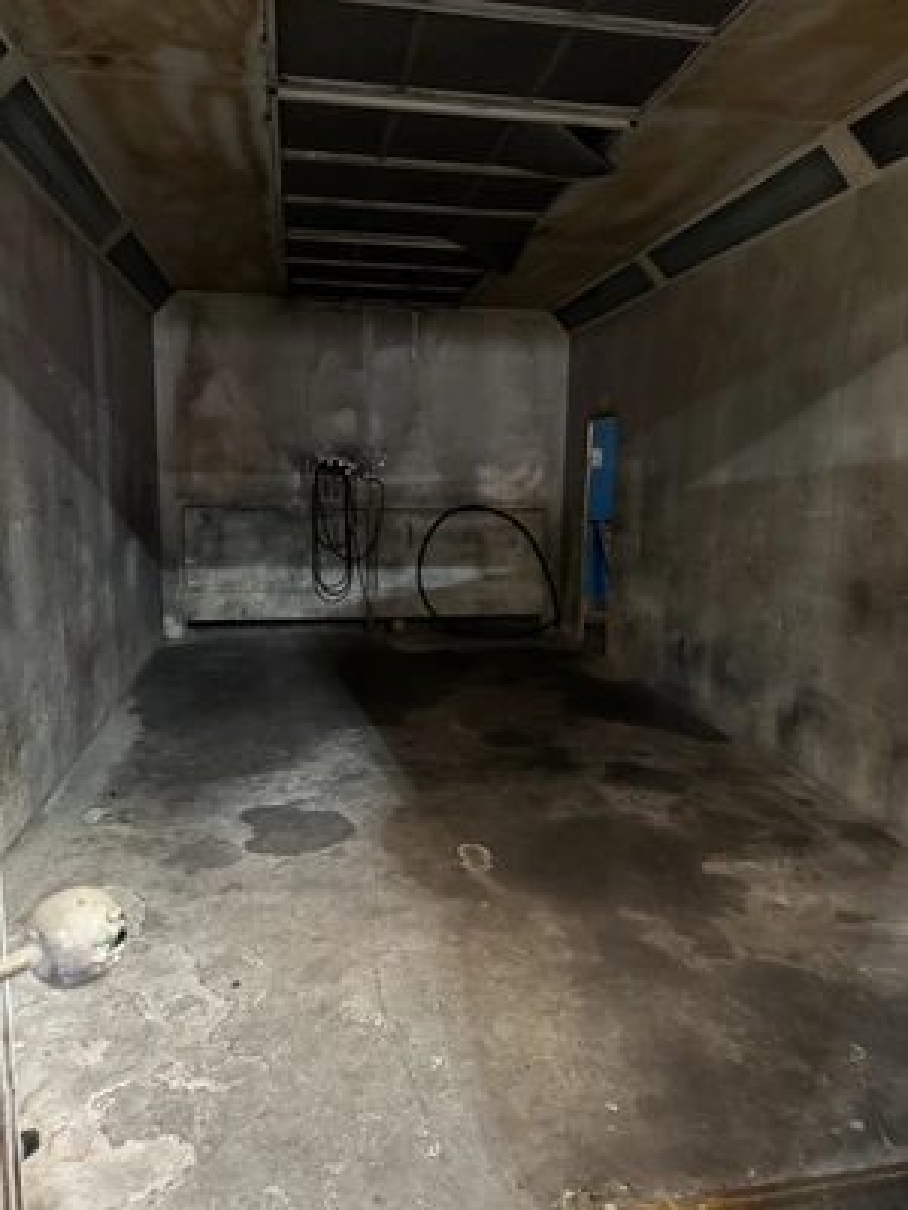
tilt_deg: -8.9
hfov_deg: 56.8
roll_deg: -1.4
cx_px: 454
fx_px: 839
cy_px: 605
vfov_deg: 71.6
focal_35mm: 24
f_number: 1.78
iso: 1250
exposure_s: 1/30
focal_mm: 6.76
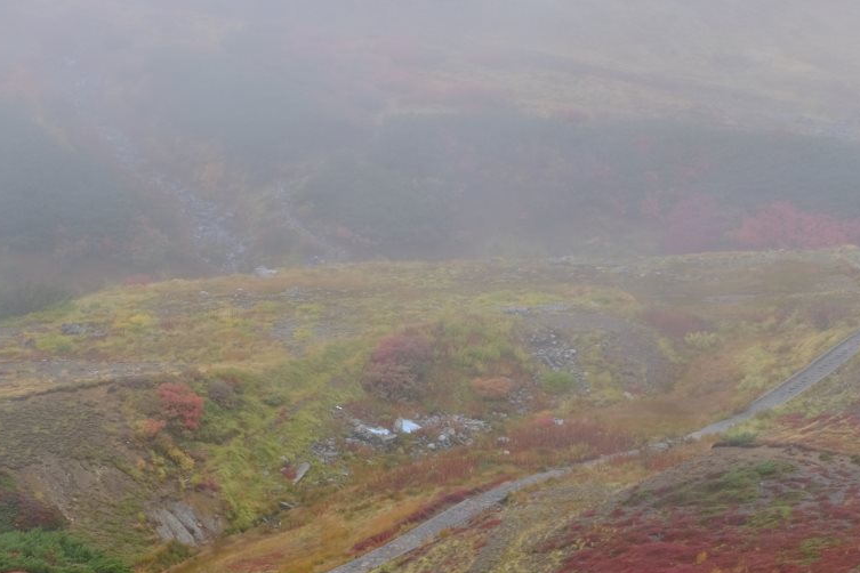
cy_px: 483
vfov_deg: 12.0
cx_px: 423
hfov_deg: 17.9
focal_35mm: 114
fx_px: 2723
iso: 160
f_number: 8
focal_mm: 36.6
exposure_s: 1/125
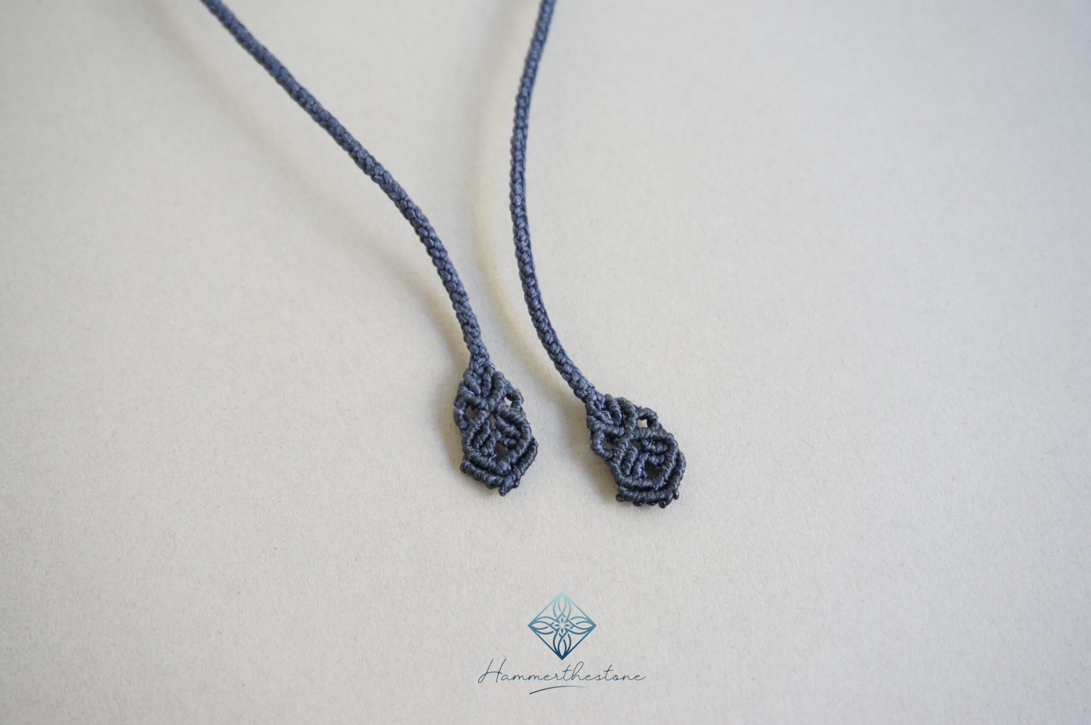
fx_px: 1408
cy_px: 362
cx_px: 546
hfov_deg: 42.4
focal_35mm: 46
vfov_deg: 28.9
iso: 400
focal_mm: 31
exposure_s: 1/25
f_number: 5
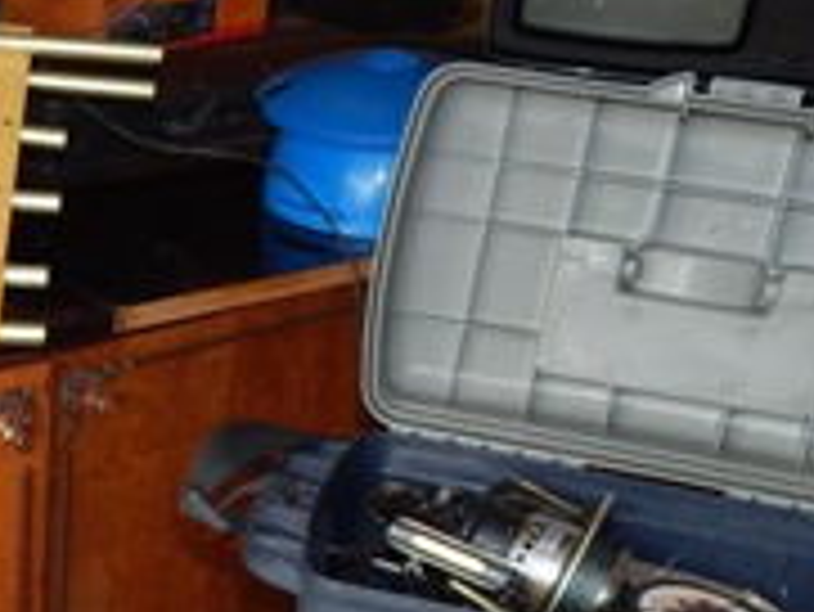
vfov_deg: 19.5
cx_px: -58
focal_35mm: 73
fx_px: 1718
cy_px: 634
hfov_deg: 25.0
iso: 125
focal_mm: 4
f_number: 3
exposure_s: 1/60
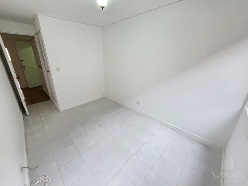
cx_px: 124
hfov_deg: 106.2
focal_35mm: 13
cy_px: 93
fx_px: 93
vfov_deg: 89.9
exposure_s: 1/60
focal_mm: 2.2
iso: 250
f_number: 1.9
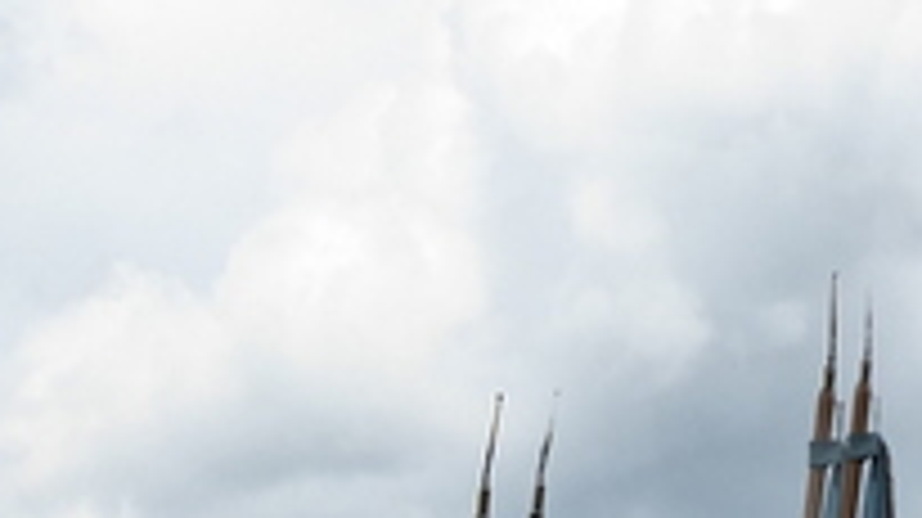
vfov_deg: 7.3
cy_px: 1180
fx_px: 3860
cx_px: 328
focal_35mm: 158
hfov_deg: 13.6
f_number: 3.5
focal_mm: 5
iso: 160
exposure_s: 1/1300
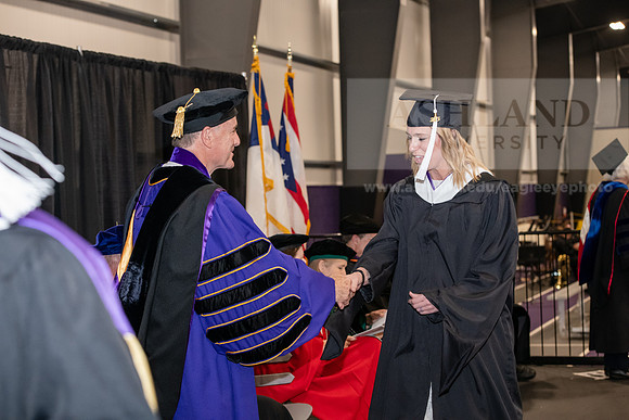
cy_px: 210
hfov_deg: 28.8
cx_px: 314
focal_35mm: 70
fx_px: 1223
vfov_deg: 19.5
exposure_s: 1/200
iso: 2500
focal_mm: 70
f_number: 5
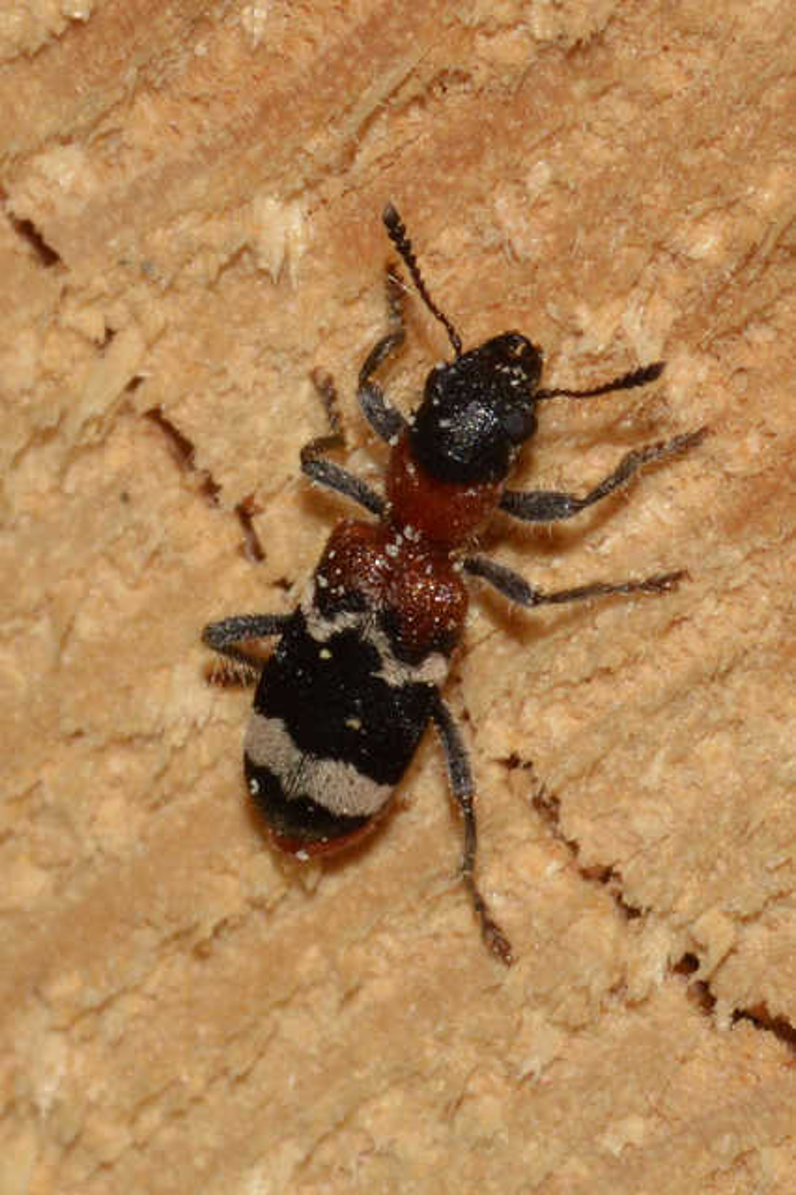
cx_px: 398
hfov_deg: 9.1
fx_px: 4980
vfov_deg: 13.7
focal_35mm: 150
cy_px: 598
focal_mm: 100
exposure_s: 1/200
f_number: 22
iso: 100
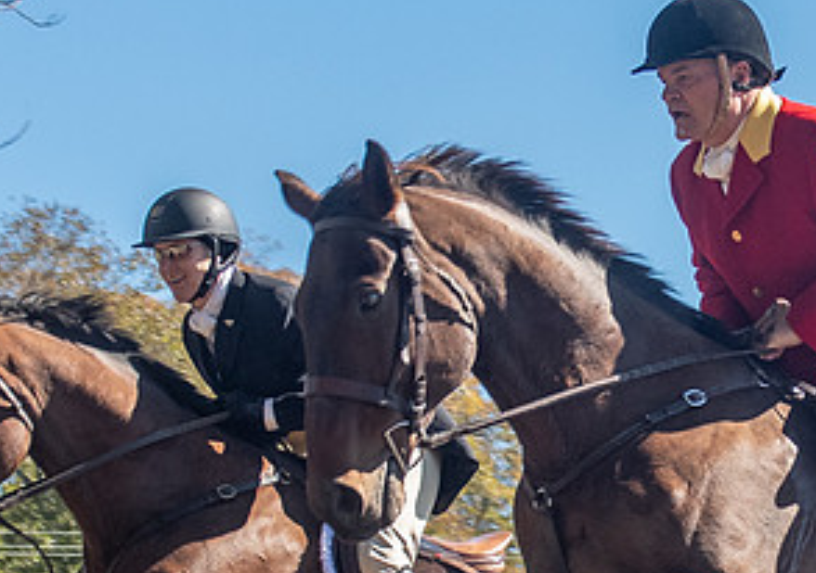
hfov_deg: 11.6
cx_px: 687
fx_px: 4011
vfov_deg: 8.2
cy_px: 497
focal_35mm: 174
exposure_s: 1/320
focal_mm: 32
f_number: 4
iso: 400
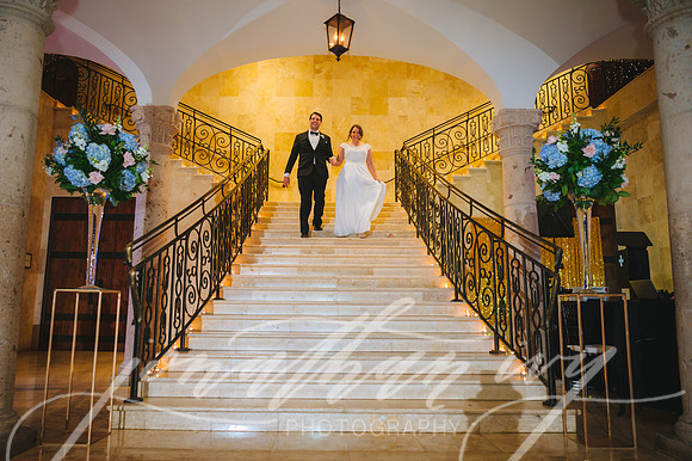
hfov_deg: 70.3
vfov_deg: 50.2
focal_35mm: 26
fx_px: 491
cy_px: 229
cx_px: 324
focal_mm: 24
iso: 3200
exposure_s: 1/100
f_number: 2.8
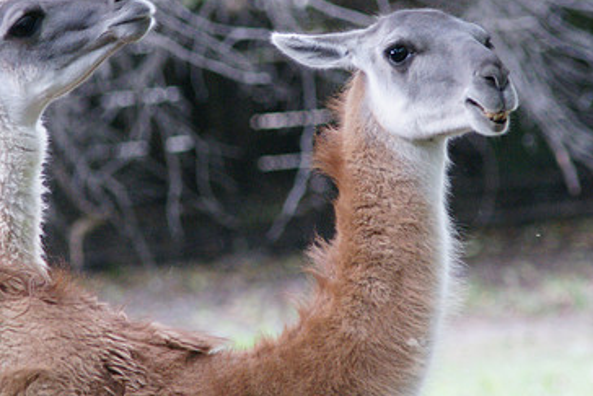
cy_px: 99
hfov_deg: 4.1
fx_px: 8272
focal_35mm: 502
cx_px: 238
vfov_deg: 2.7
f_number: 5.6
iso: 1600
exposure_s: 1/125
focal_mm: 210
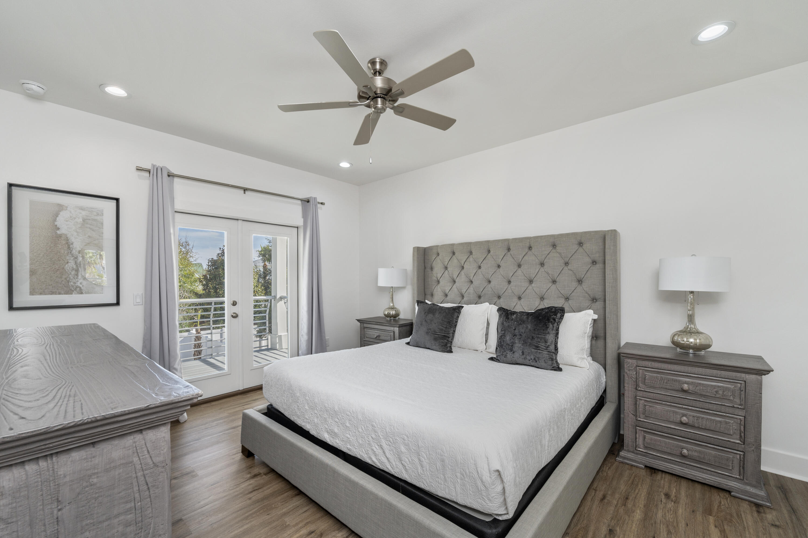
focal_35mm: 14
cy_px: 269
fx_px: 314
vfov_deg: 81.1
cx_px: 404
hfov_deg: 104.3
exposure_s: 1/50
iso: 320
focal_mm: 14
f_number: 9
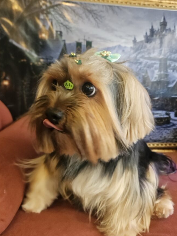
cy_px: 105
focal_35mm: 27
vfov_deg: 65.1
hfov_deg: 51.3
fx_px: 184
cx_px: 92
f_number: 1.8
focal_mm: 5.4
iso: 500
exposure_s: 1/120
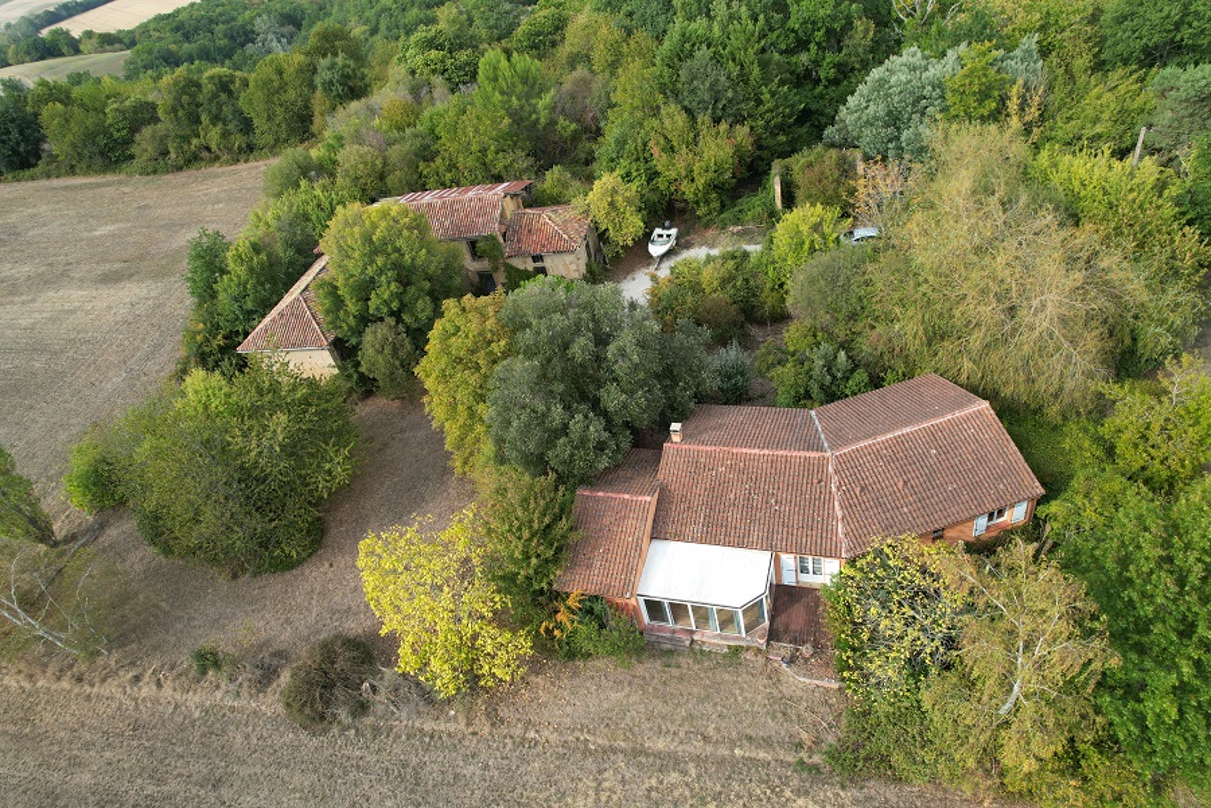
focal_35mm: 22
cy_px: 404
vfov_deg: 57.2
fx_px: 740
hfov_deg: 78.6
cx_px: 606
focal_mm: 8.38
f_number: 2.8
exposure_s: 1/640
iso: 100
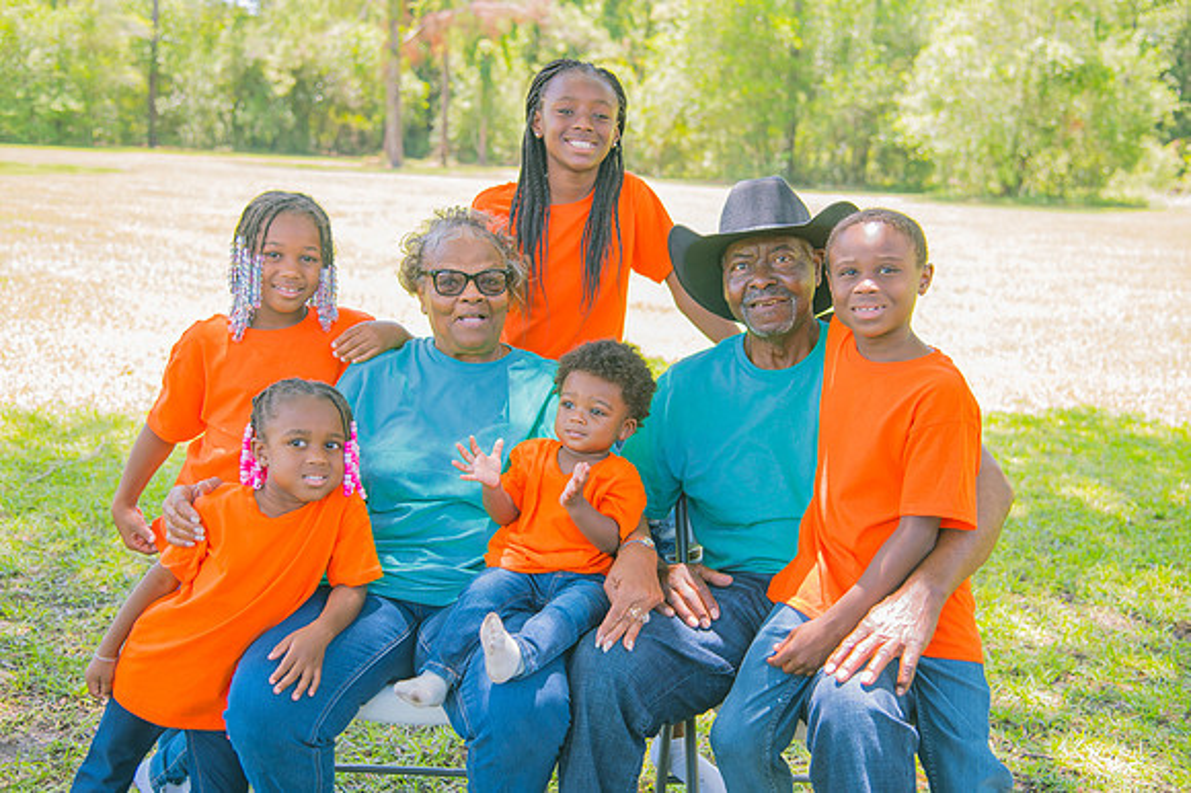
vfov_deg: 29.2
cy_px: 396
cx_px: 596
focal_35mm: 46
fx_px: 1521
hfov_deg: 42.8
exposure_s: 1/125
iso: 250
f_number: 4
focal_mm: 46
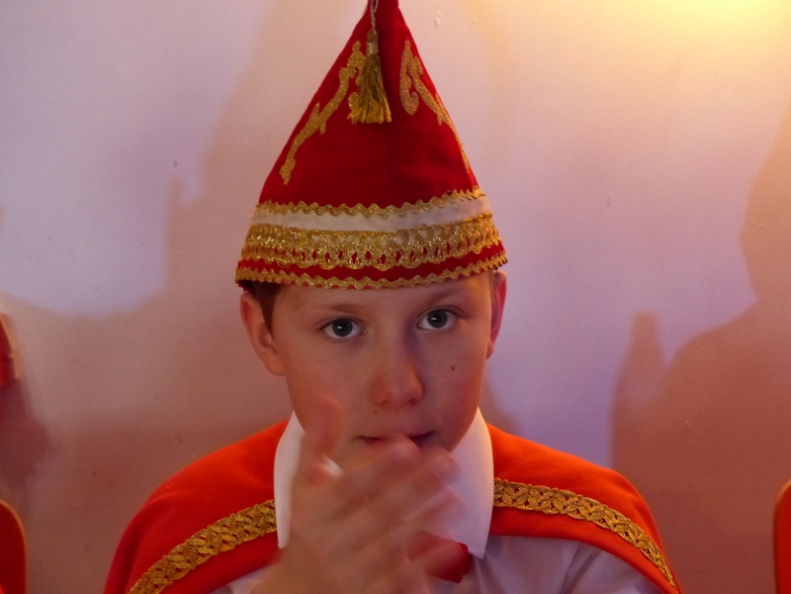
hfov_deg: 30.7
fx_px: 1440
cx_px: 396
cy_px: 297
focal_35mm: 63
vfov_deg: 23.3
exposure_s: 1/60
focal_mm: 11.4
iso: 800
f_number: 2.8
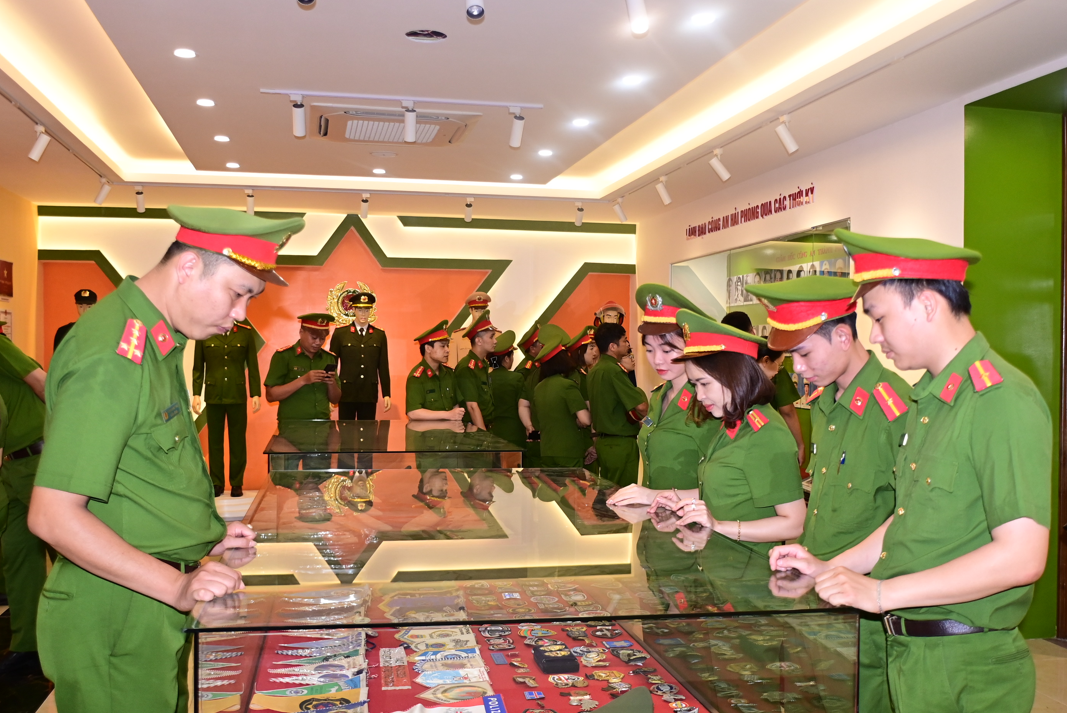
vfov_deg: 36.9
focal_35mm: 36
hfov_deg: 53.1
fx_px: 1068
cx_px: 564
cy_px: 374
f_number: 4.5
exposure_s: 1/200
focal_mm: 23
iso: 1000
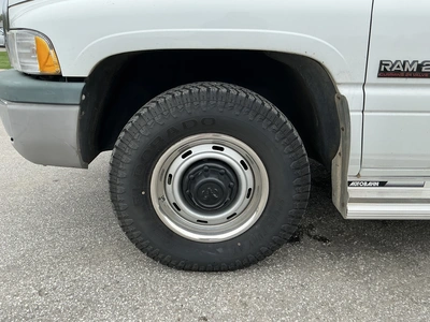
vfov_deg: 49.7
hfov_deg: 63.4
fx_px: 348
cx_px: 215
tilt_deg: -15.1
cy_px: 161
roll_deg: +1.4
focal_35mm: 28
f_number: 1.8
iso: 25
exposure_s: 1/422
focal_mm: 3
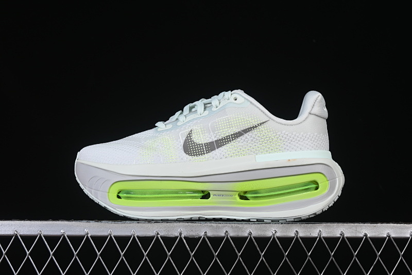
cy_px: 138
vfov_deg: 18.2
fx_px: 858
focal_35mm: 75
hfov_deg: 27.0
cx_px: 206
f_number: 9
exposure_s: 1/80
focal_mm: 50
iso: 160
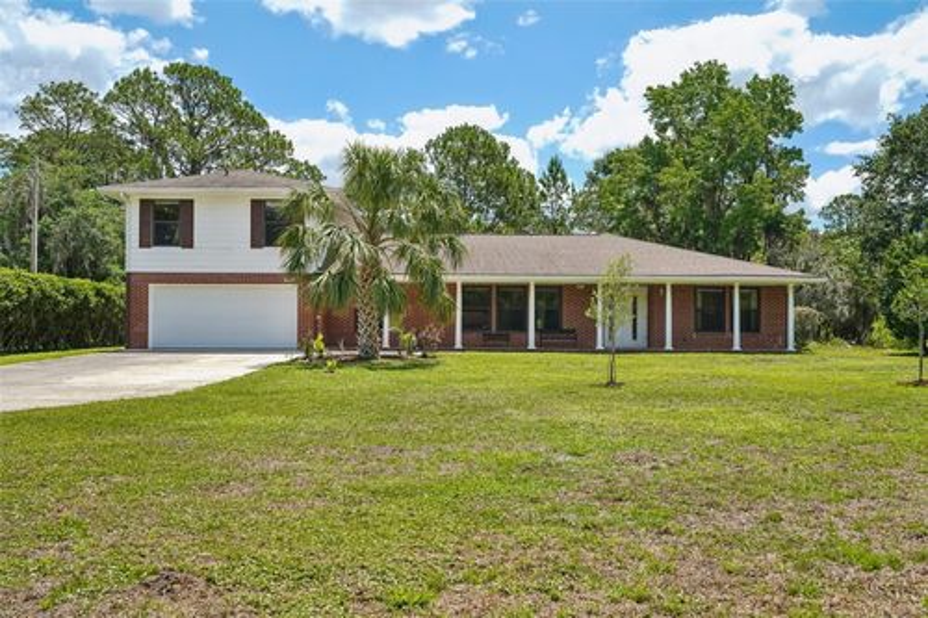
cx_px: 464
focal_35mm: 35
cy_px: 309
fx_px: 902
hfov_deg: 54.5
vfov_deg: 37.8
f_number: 8
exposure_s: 1/90
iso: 50
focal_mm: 35
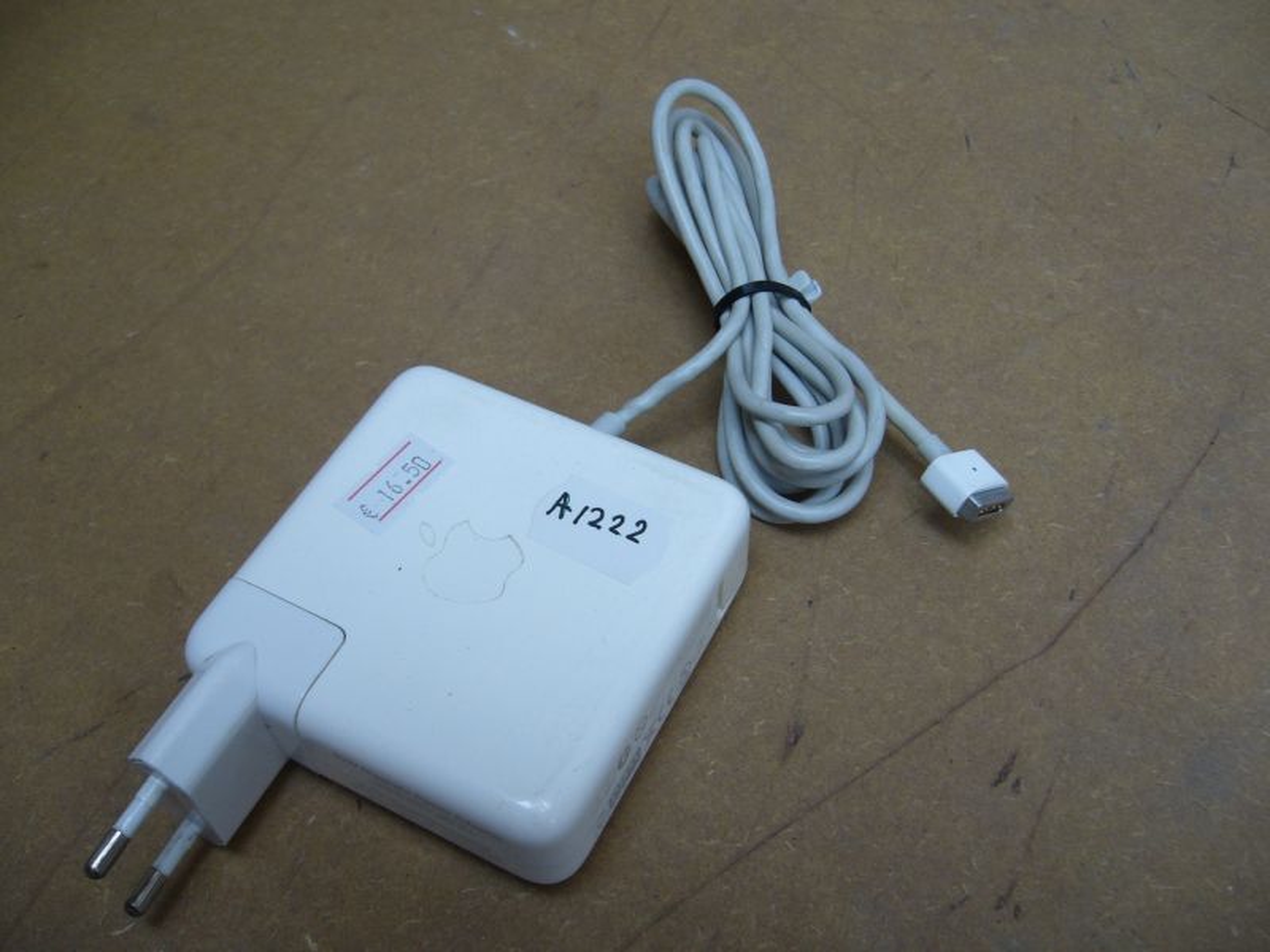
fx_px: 1284
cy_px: 476
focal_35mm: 35
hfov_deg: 52.6
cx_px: 635
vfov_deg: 40.7
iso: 80
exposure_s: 1/30
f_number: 2.8
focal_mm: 5.8
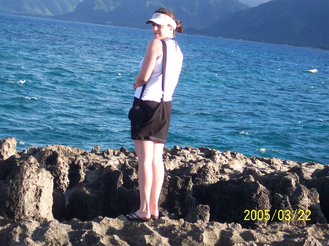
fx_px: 1083
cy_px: 123
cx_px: 164
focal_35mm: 114
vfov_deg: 13.0
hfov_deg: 17.3
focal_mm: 24
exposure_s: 1/250
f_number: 4.8
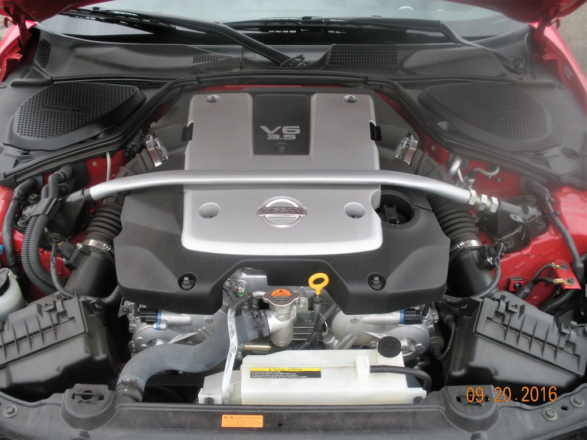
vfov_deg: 39.7
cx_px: 294
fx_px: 610
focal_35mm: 36
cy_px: 220
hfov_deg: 51.4
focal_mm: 6.3
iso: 64
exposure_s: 1/73.2
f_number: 3.5
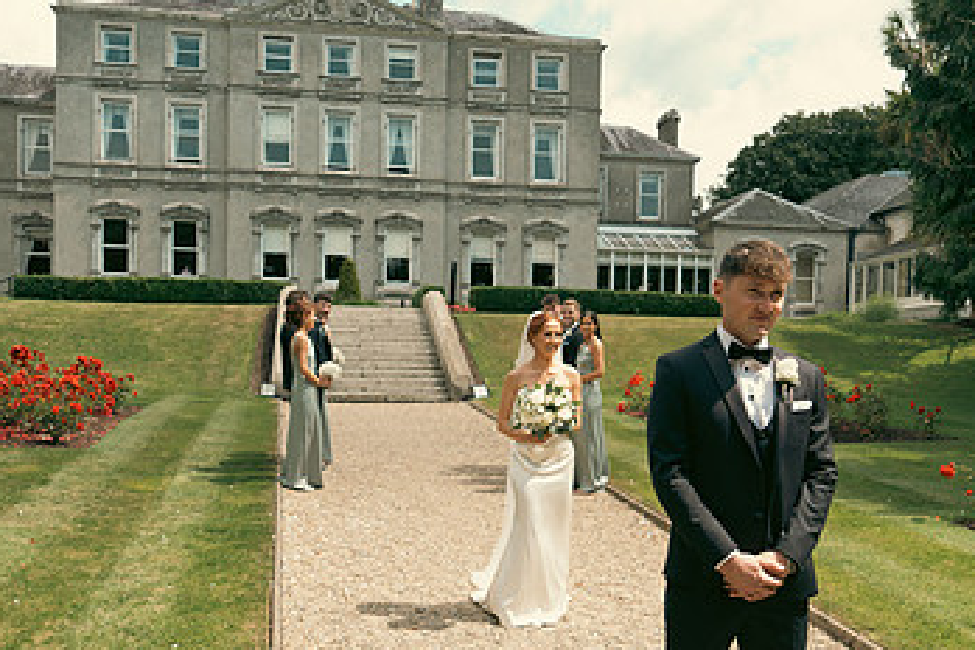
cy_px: 430
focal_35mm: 40
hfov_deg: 48.5
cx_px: 485
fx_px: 1083
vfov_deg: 33.1
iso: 50
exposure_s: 1/160
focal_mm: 24
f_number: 5
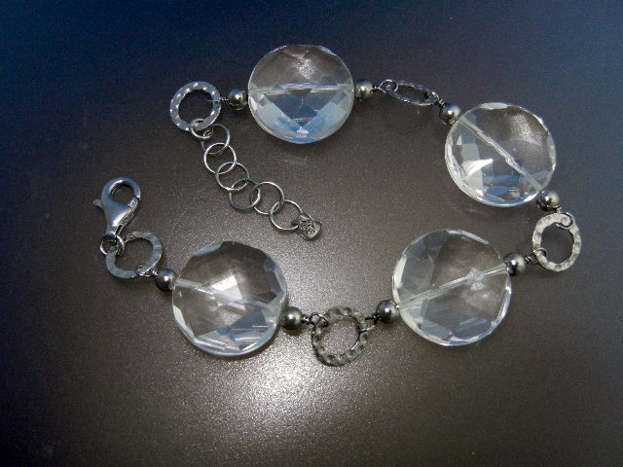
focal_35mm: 39
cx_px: 312
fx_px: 702
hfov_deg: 47.9
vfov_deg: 36.8
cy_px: 234
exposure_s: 1/30
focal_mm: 7.1
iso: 800
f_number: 7.4
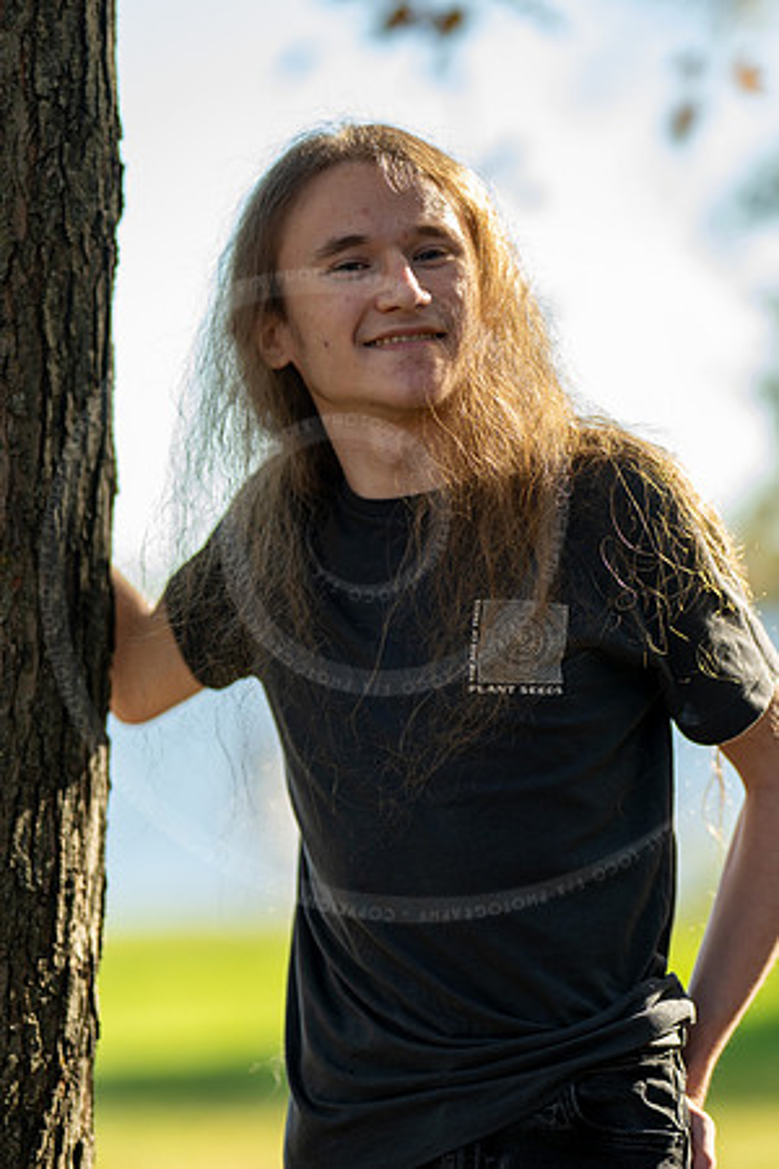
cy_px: 584
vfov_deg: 16.1
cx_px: 390
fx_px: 4122
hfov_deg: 10.8
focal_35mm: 127
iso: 80
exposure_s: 1/1250
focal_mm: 85
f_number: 1.2
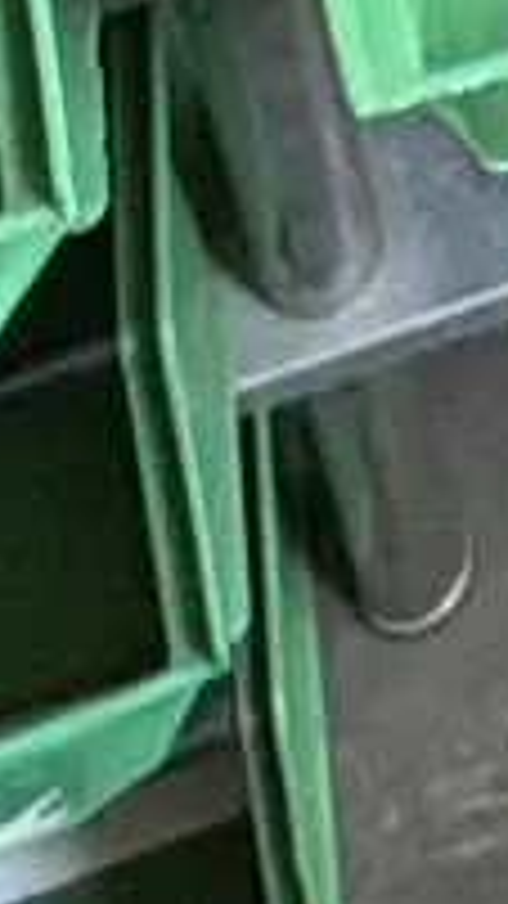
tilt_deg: -32.5
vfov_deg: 9.6
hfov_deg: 7.6
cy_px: -2127
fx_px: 3498
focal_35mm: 146
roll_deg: -2.5
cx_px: 1362
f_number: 2.2
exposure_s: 1/50
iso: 320
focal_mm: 2.22
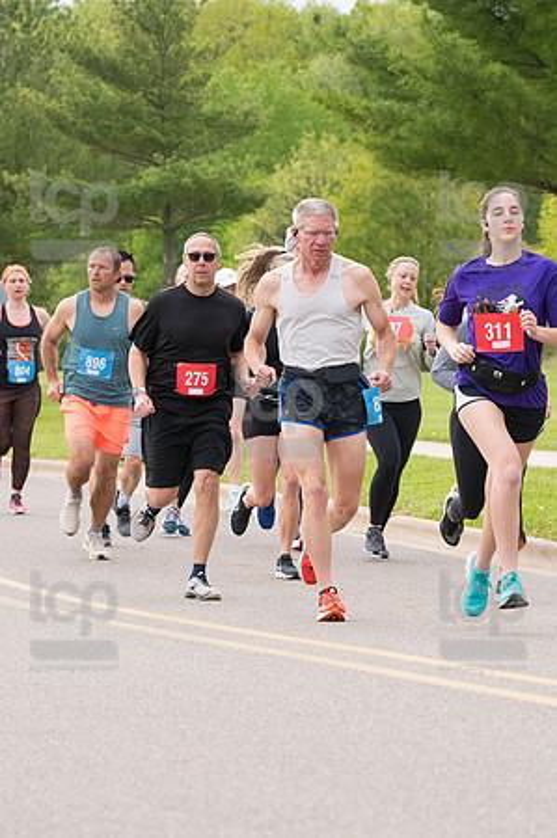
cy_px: 419
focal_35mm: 202
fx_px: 4699
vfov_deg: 10.2
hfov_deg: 6.8
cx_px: 278
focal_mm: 135
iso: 4000
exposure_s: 1/1600
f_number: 7.1
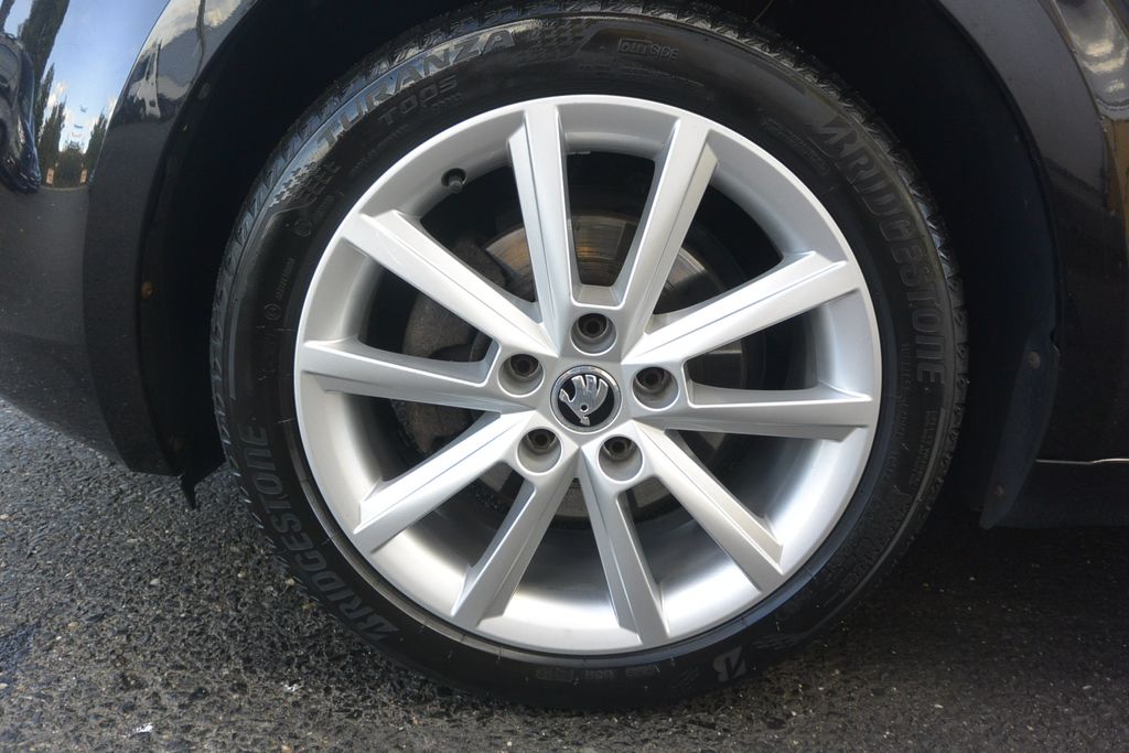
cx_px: 564
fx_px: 847
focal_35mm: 27
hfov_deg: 67.4
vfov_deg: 47.9
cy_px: 376
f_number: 3.5
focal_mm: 10
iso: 200
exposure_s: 1/160
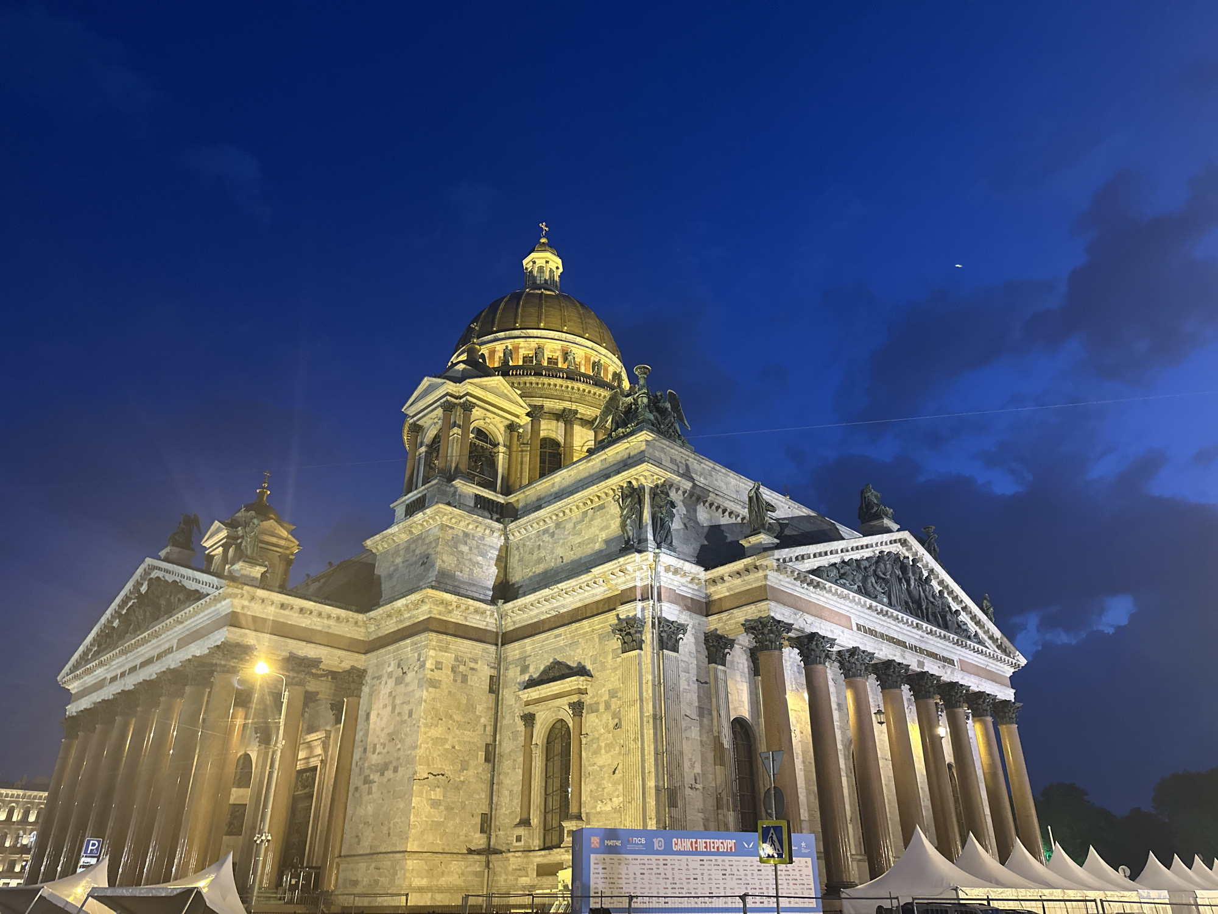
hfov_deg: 71.6
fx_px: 844
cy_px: 457
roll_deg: -1.3
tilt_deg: +27.1
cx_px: 609
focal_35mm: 24
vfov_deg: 56.8
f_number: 1.78
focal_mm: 6.86
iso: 800
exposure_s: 1/50
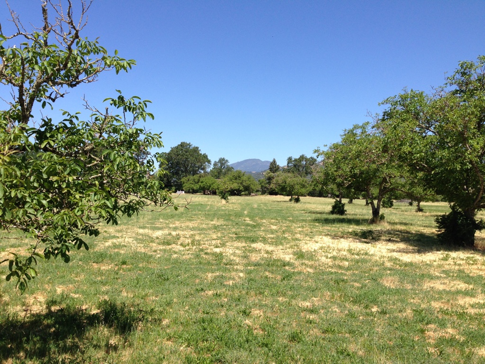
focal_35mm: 33
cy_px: 182
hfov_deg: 55.4
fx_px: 462
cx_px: 242
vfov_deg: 42.9
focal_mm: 4.13
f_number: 2.4
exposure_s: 1/1232
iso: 50
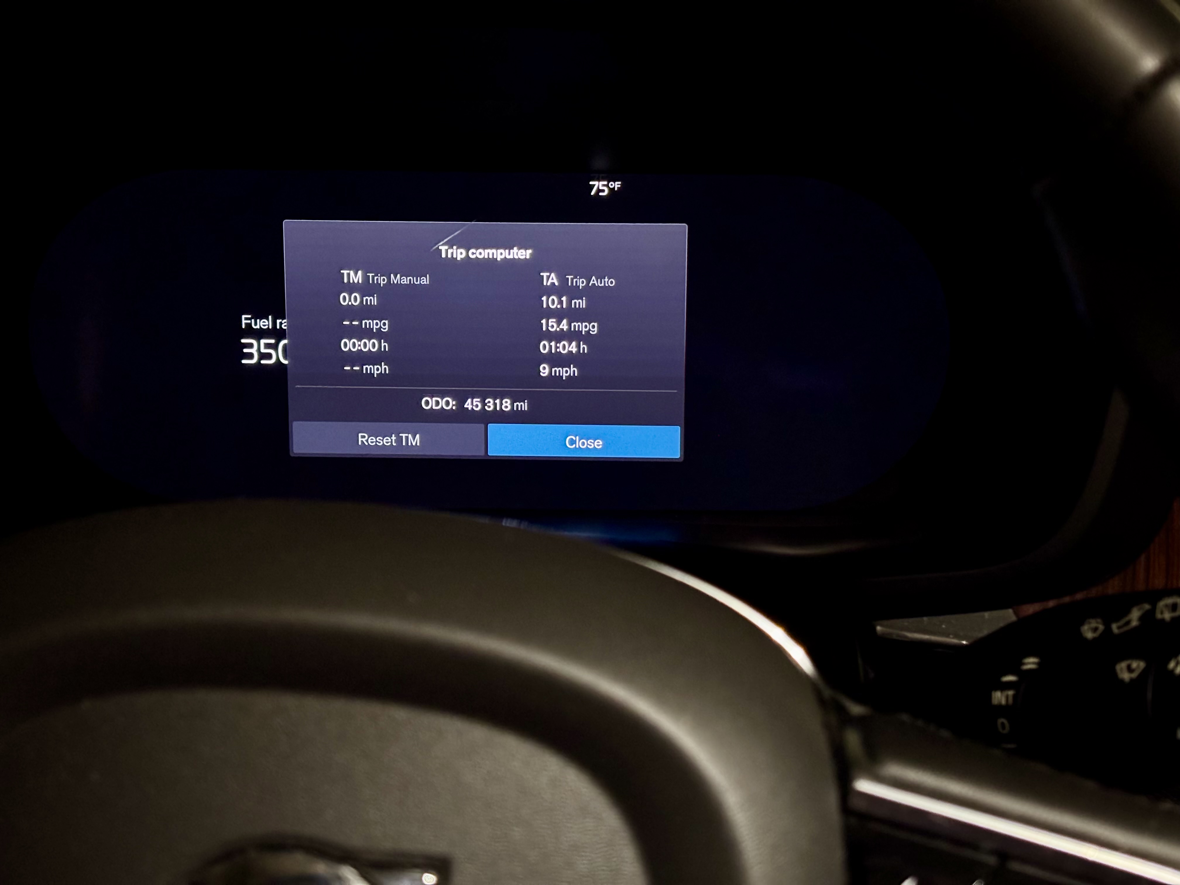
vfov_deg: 28.0
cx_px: 590
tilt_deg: -24.9
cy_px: 442
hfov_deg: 36.8
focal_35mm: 52
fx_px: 1773
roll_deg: +0.8
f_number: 1.6
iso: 500
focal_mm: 5.96
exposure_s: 1/17
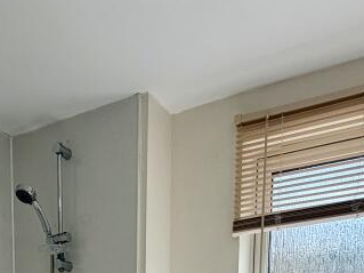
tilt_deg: -7.8
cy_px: 415
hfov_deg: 41.7
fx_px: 473
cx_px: 130
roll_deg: +0.0
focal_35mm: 45
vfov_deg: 24.6
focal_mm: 2.22
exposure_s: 1/502
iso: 50
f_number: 2.2
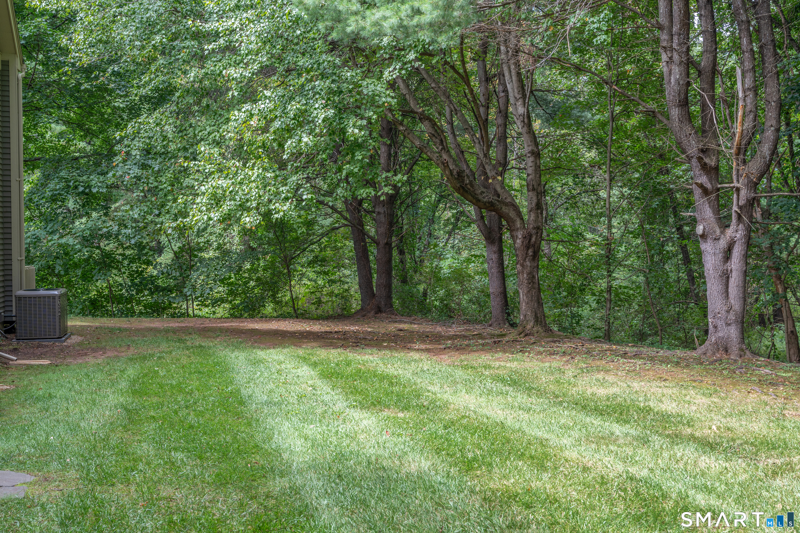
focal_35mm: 35
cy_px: 266
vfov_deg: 37.9
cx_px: 400
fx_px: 778
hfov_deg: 54.4
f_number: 8
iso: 400
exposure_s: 1/60
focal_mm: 35
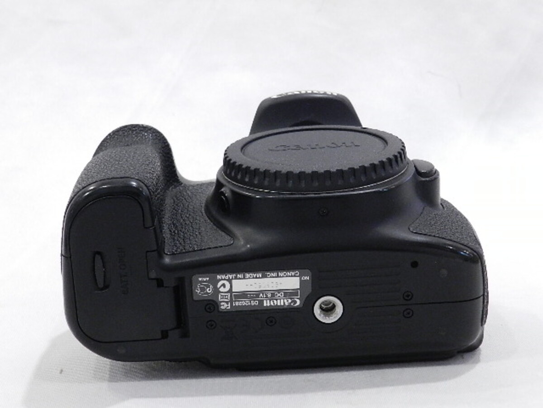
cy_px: 204
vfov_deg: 21.6
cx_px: 272
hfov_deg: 28.6
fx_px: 1067
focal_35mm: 68
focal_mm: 12.1
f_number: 4.7
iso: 800
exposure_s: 1/50
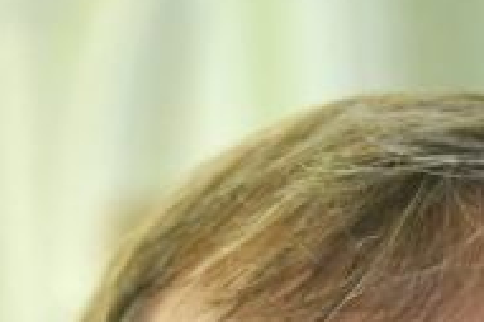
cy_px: 630
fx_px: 2700
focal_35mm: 201
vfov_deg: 6.6
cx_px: 241
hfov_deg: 10.2
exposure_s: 1/100
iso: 2000
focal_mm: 50
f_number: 3.5
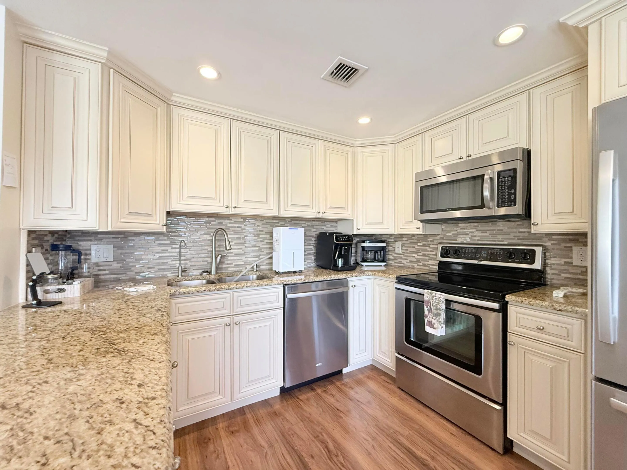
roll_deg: +0.1
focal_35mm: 14
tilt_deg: -0.4
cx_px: 314
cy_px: 235
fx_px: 254
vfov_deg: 85.7
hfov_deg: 102.1
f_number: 2.2
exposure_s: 1/120
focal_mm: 2.22
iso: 250
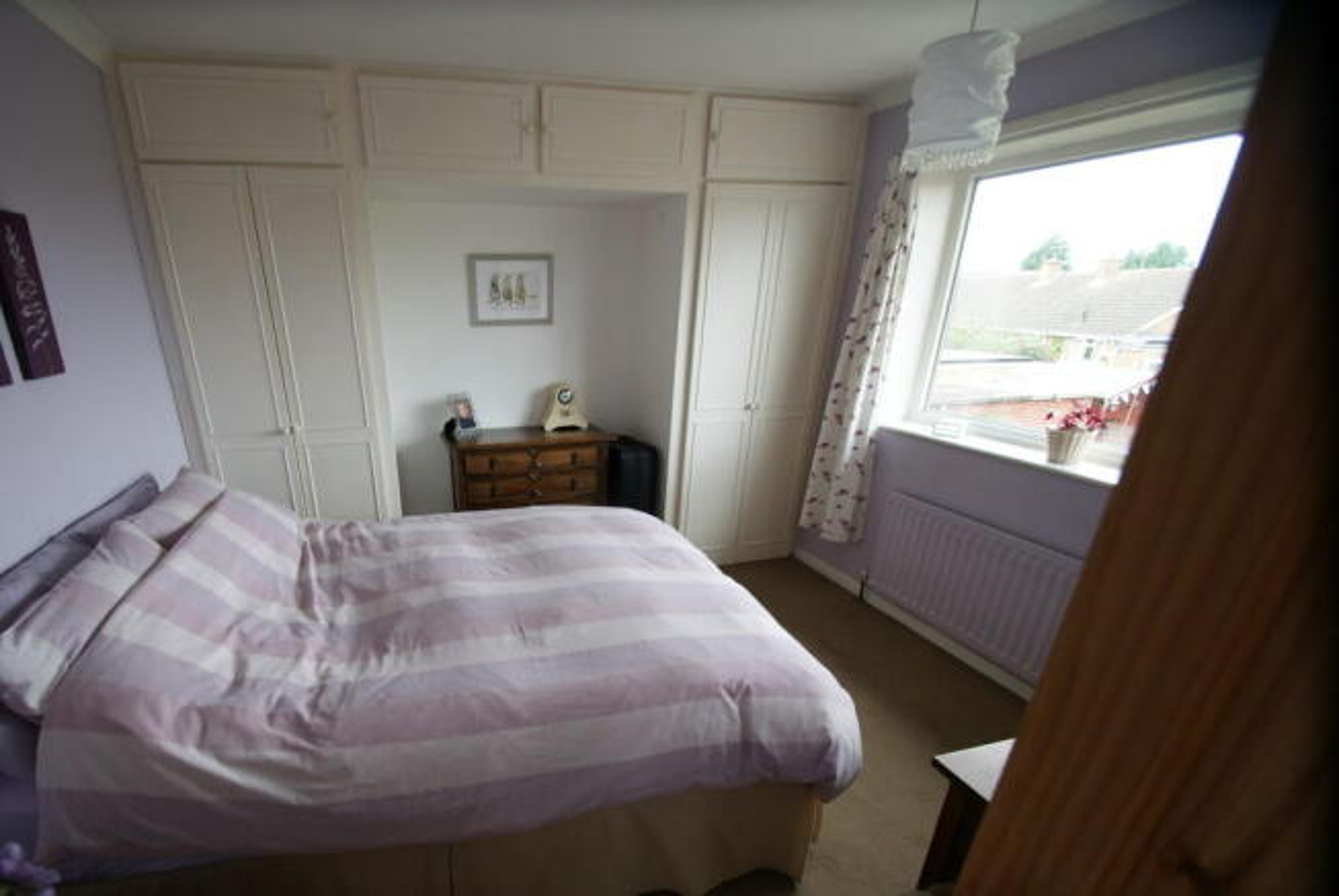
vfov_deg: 77.5
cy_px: 448
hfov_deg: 100.3
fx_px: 559
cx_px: 670
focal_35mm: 15
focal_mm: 10
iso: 100
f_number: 4
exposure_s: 1/40
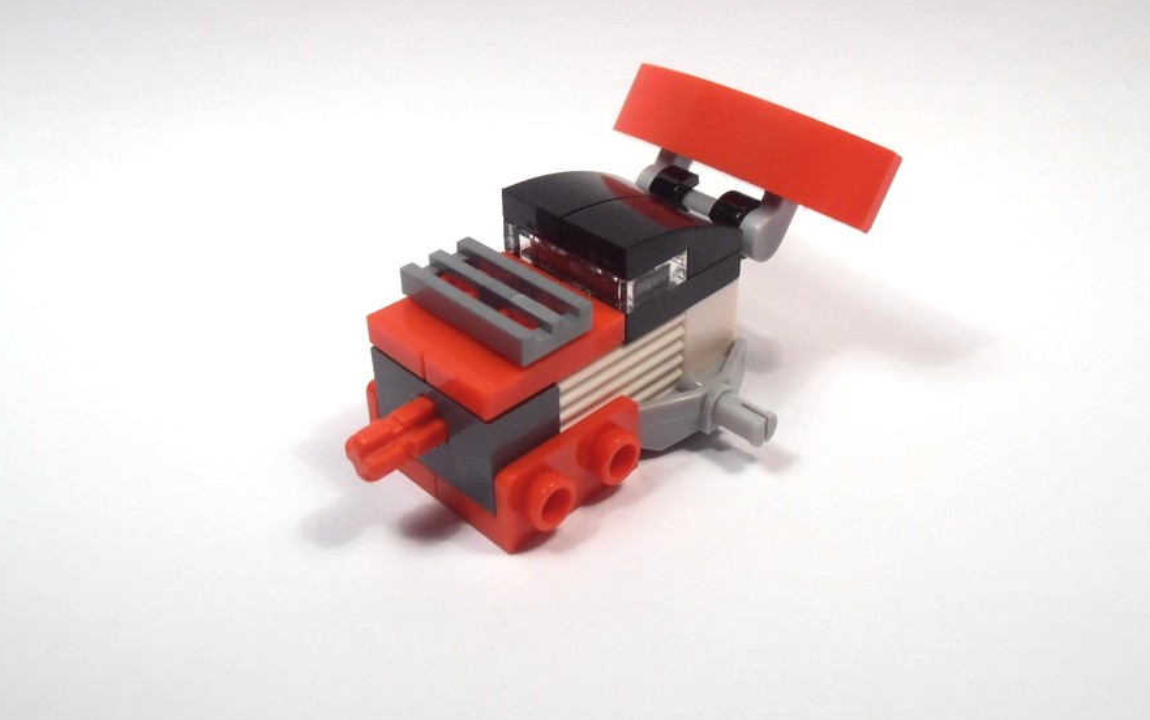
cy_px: 290
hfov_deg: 49.3
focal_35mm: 40
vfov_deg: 31.9
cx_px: 572
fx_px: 1254
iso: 80
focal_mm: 6.61
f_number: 3.9
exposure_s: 1/80
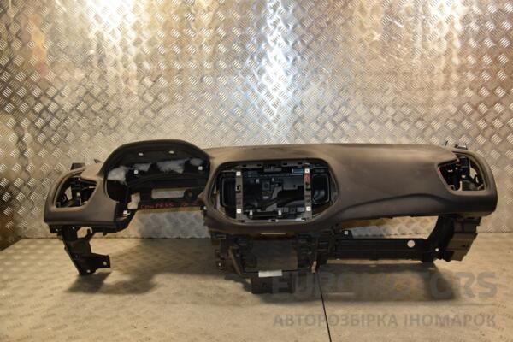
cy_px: 171
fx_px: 470
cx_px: 256
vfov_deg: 40.0
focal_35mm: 33
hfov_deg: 57.2
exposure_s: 1/200
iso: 800
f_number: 5
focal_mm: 22
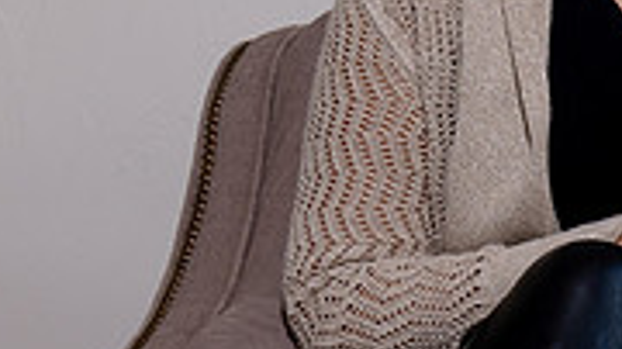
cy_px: 139
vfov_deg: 4.8
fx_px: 4121
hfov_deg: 8.5
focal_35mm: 250
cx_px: 900
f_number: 4.5
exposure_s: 1/200
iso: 320
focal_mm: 45
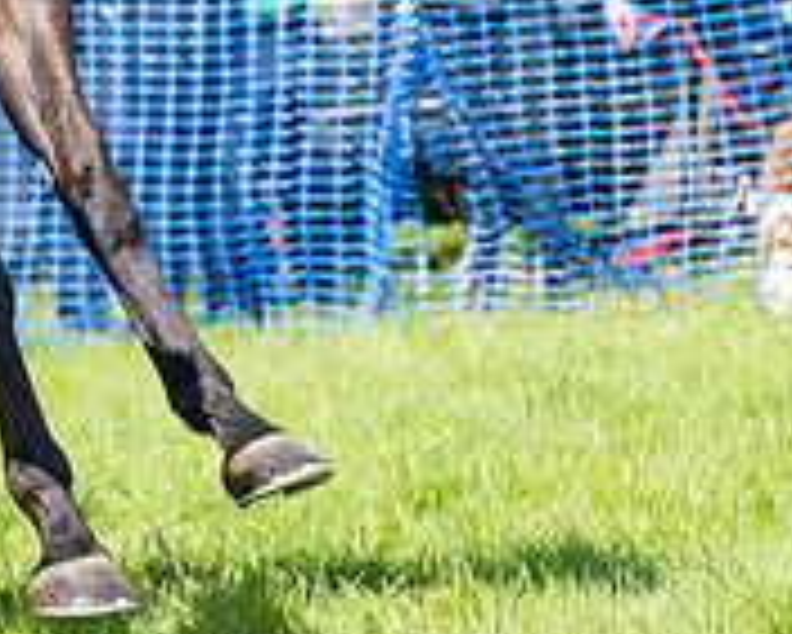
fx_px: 11445
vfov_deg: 3.2
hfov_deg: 3.9
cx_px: -608
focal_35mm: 488
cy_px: -49
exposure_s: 1/2500
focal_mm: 98
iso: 400
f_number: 4
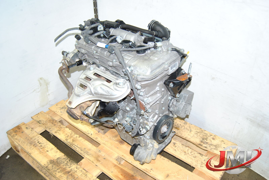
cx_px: 134
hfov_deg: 57.2
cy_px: 90
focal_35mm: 33
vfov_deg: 40.1
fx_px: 247
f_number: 3.5
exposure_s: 1/60
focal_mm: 22
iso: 100
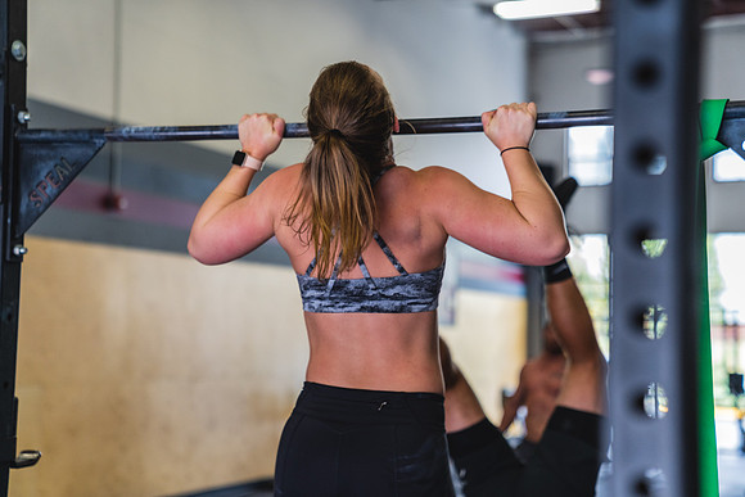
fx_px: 1449
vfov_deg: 19.5
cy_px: 248
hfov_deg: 28.8
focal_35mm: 70
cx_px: 372
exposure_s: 1/125
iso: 800
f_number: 2.8
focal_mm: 70
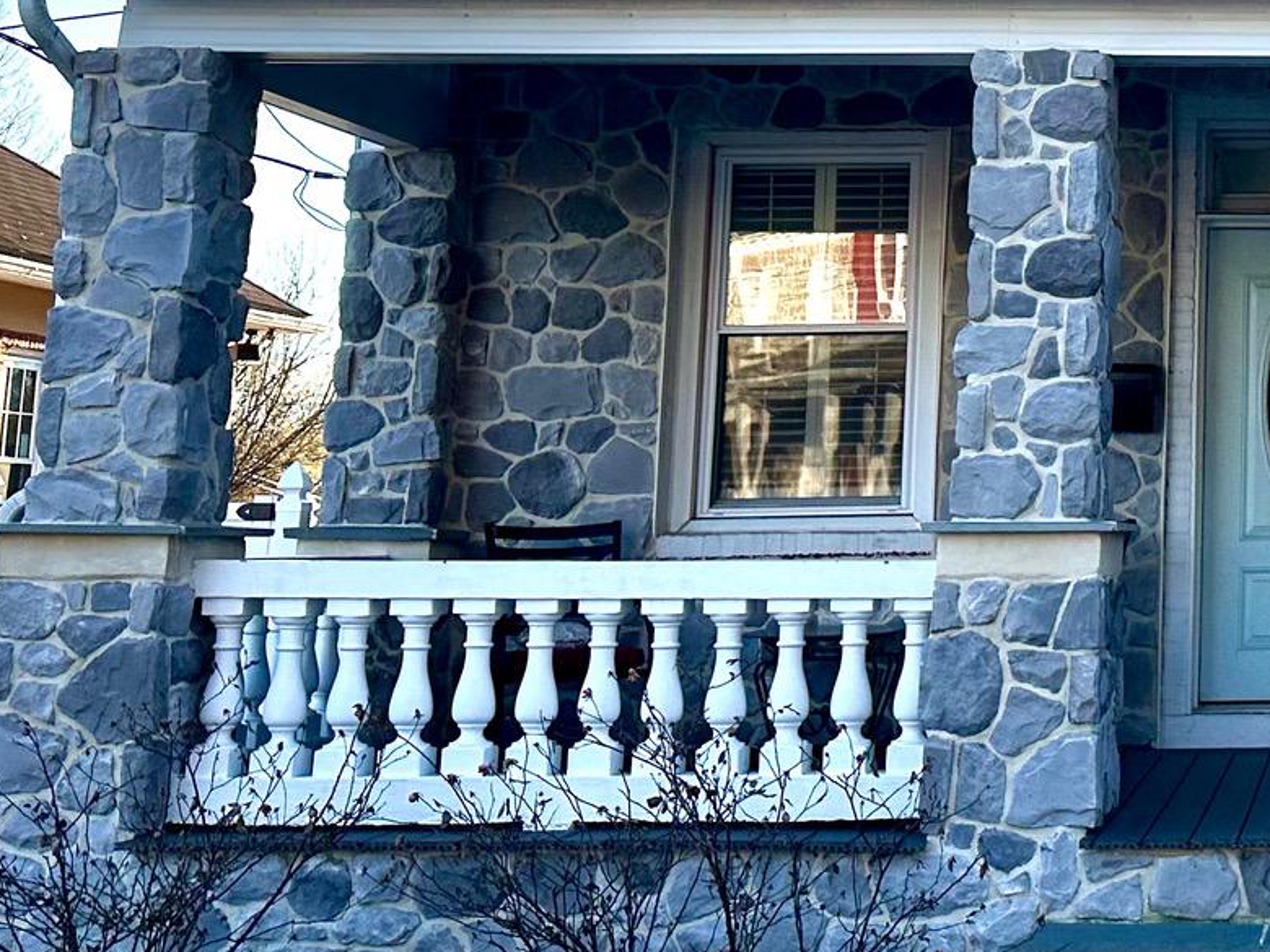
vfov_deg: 22.7
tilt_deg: +10.2
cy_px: 104
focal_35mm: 63
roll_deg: -0.8
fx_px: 2311
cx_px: 1451
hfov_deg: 27.6
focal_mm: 6.86
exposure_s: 1/3058
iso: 80
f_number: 1.78
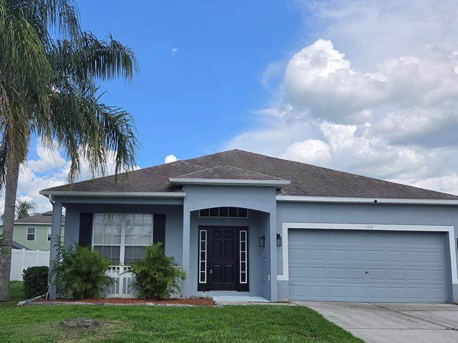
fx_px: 423
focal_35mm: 32
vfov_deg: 43.8
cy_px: 217
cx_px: 197
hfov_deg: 56.6
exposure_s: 1/6116
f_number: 1.8
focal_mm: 5.4
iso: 80
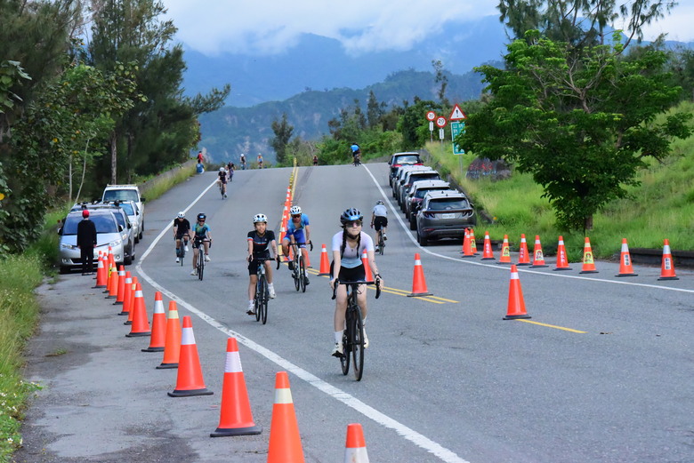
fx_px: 2604
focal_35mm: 135
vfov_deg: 10.2
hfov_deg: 15.2
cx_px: 347
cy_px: 232
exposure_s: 1/3200
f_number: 14
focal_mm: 135
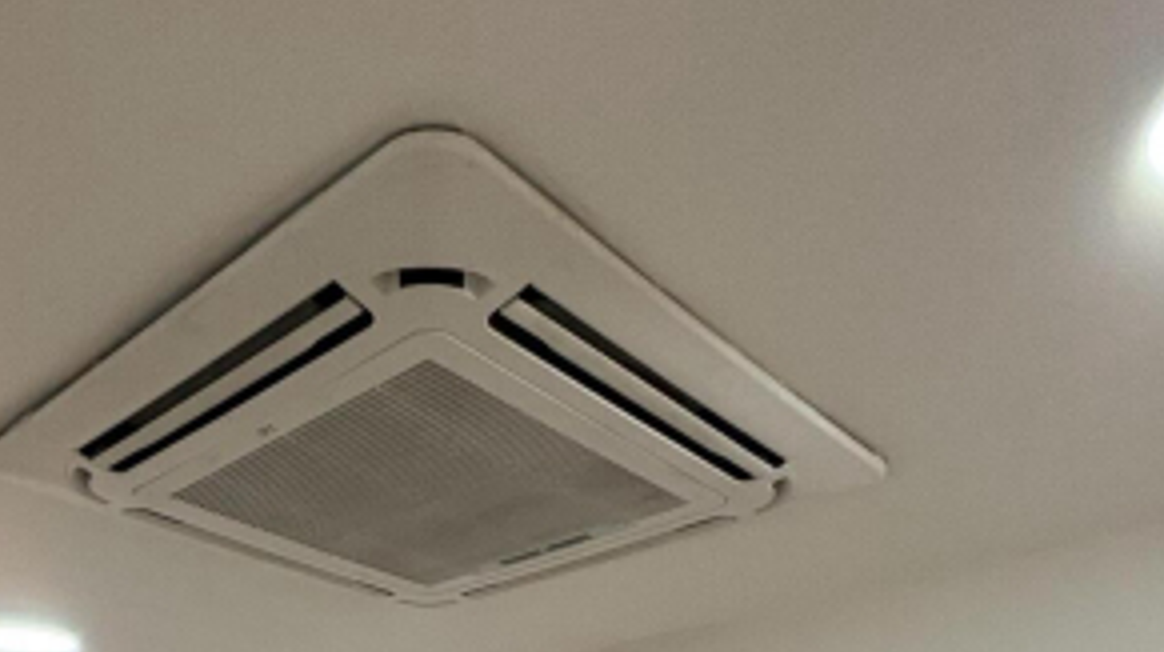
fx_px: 1079
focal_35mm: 35
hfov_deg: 55.5
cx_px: 388
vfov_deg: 20.3
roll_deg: -1.2
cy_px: 1242
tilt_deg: -15.5
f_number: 2.2
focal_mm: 2.22
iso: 320
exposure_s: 1/60
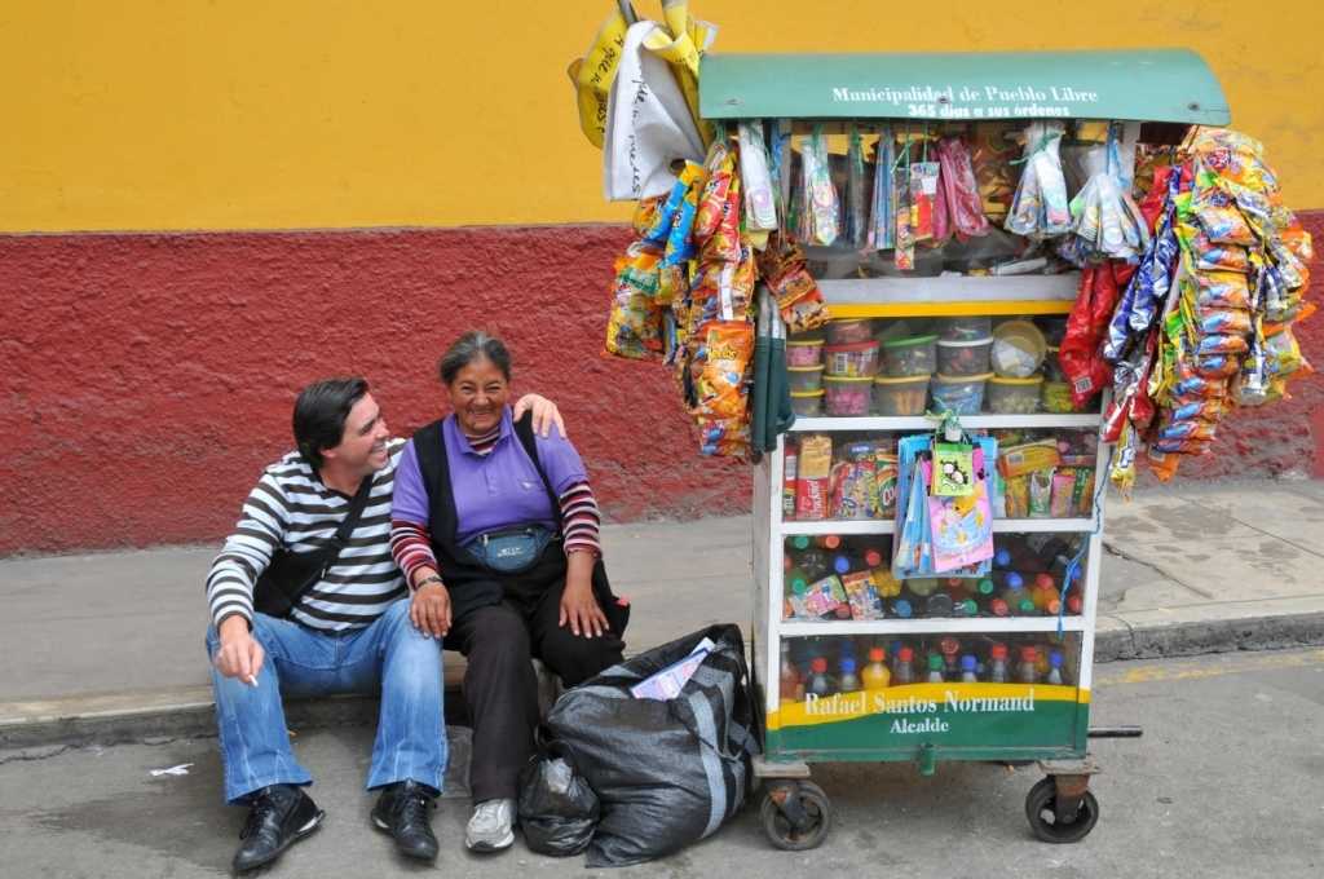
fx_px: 1322
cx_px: 662
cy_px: 440
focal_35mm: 36
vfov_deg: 36.8
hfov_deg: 53.2
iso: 200
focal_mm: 24
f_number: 8
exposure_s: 1/250
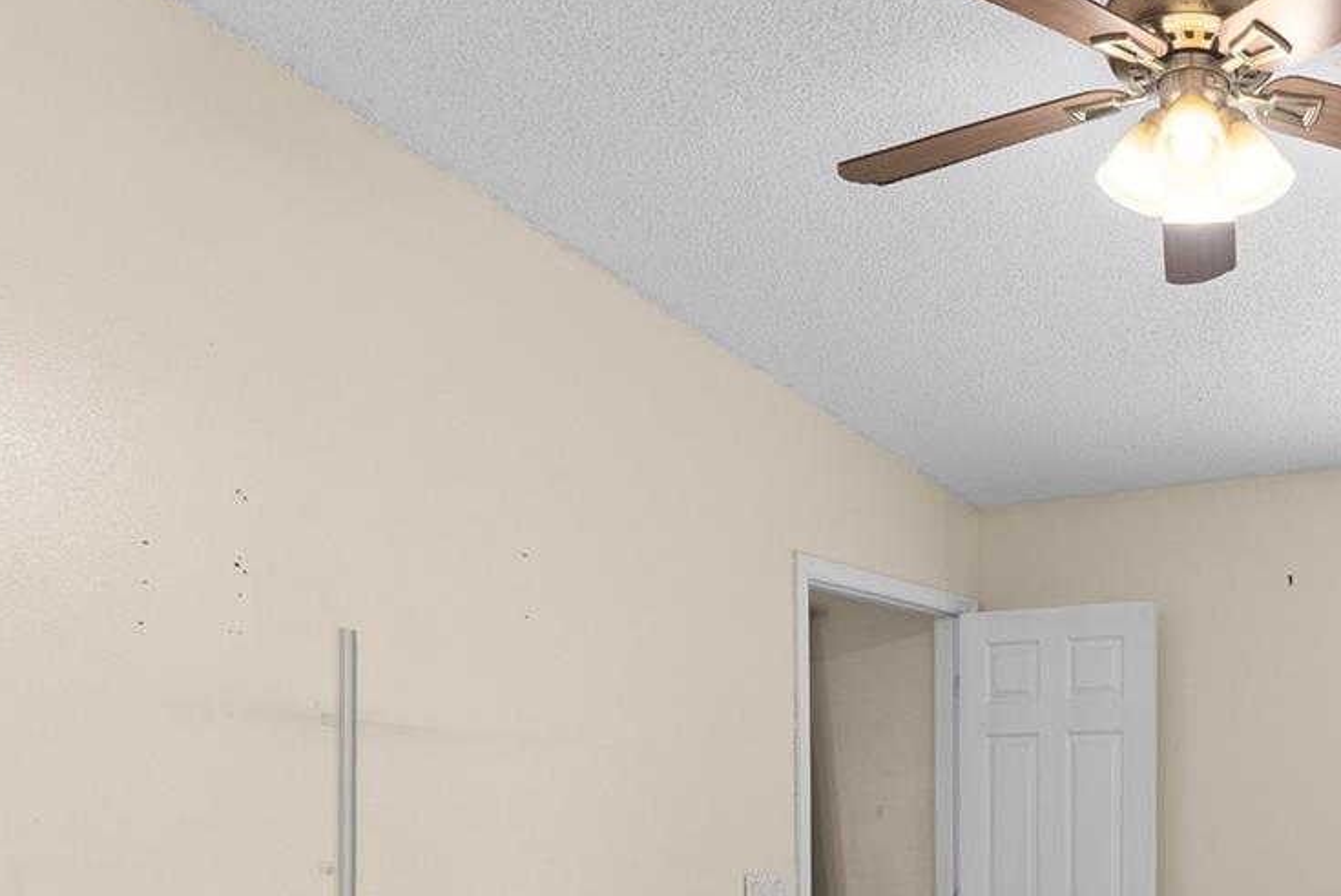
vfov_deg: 33.0
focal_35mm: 37
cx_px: 1284
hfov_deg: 45.3
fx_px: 1379
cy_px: 894
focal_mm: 17
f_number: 8
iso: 400
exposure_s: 1/8
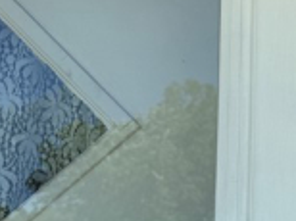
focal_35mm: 104
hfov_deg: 16.5
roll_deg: +0.2
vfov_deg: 13.9
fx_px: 888
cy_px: 233
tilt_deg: +6.0
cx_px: 495
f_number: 1.78
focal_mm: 6.76
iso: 80
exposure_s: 1/2000
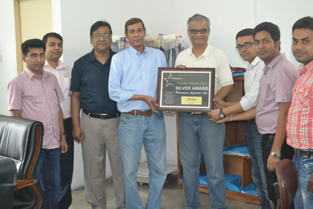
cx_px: 156
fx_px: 443
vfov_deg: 26.5
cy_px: 104
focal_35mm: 51
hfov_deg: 38.9
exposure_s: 1/60
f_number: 5
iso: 3200
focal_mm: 34
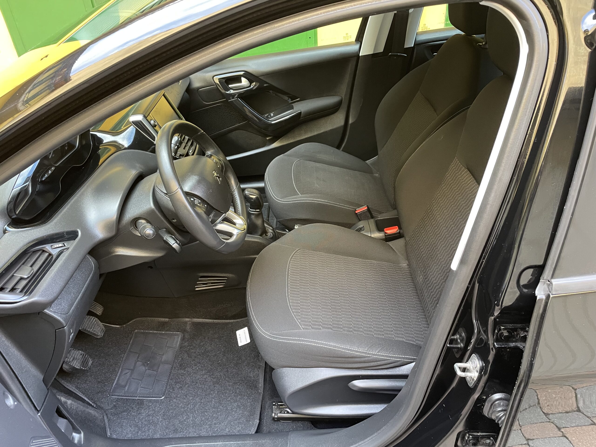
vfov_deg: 53.1
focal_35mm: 26
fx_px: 448
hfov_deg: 67.3
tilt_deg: -34.4
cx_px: 298
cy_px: 224
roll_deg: +3.6
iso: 250
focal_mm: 4.2
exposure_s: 1/60
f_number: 1.6
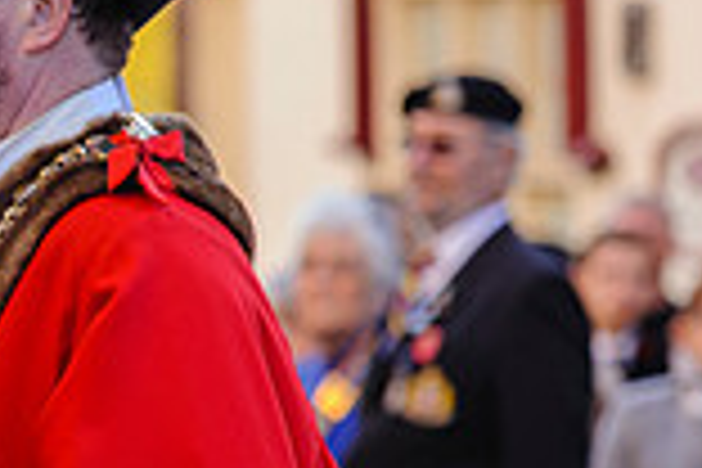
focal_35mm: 484
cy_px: 513
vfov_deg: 2.8
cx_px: -450
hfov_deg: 4.2
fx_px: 9437
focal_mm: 130
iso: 800
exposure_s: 1/250
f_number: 4
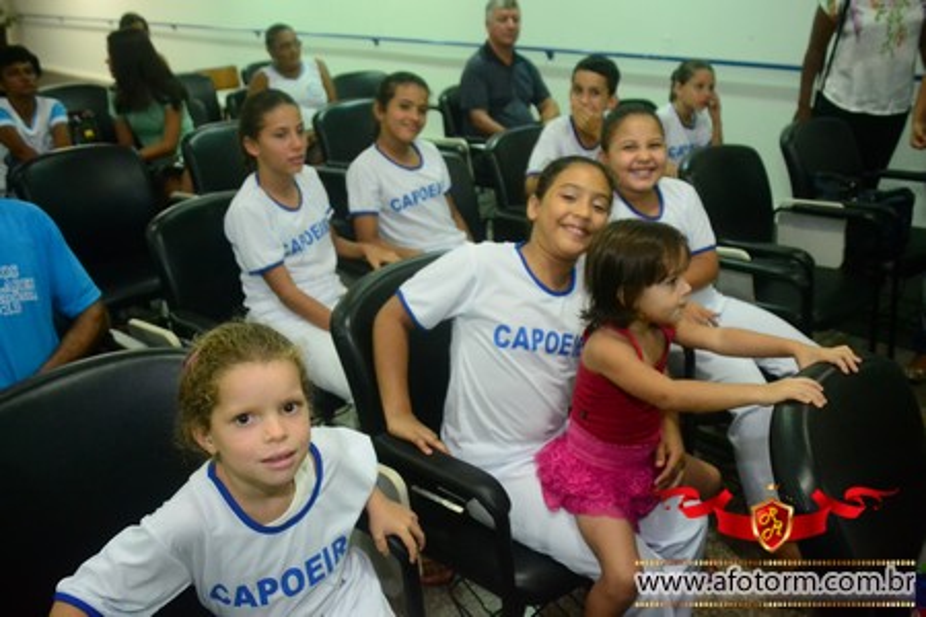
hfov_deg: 57.2
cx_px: 463
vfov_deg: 40.0
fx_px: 849
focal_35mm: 33
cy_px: 308
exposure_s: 1/80
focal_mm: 22
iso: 3200
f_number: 3.8
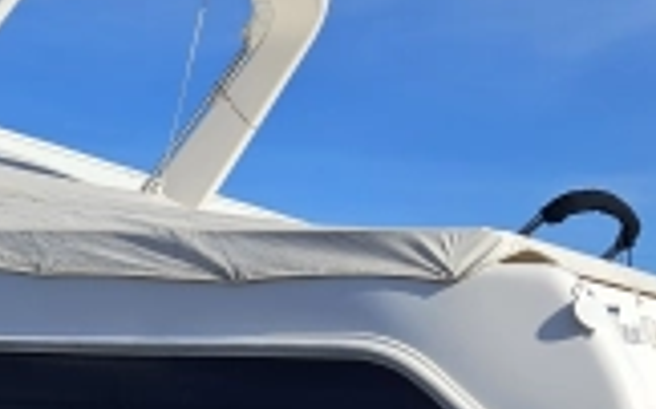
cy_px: 512
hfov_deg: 24.7
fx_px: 1483
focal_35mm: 83
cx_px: 190
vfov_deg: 15.1
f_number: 1.8
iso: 25
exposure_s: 1/2352
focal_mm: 5.4
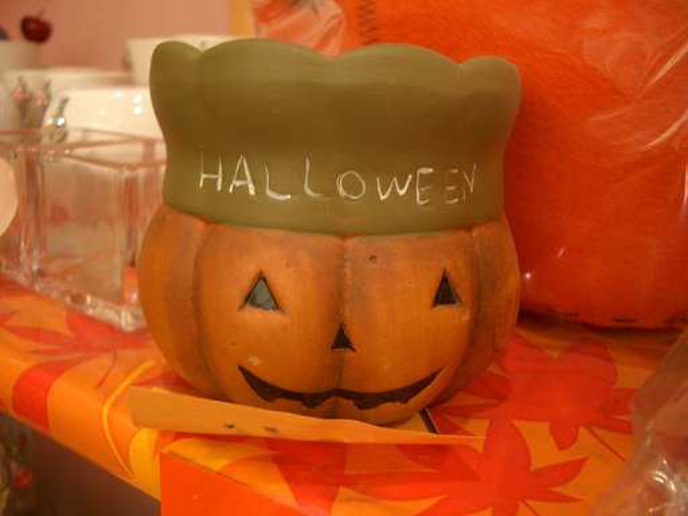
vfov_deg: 40.7
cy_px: 258
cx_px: 344
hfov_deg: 52.6
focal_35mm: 35
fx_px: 696
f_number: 2.6
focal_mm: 5.8
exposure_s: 1/40
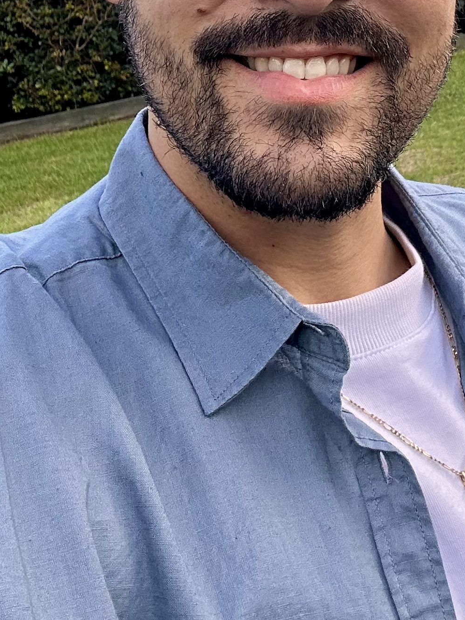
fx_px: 1253
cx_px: 406
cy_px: -14
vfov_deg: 26.2
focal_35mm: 70
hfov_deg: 20.6
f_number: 1.9
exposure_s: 1/165
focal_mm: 2.69
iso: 32
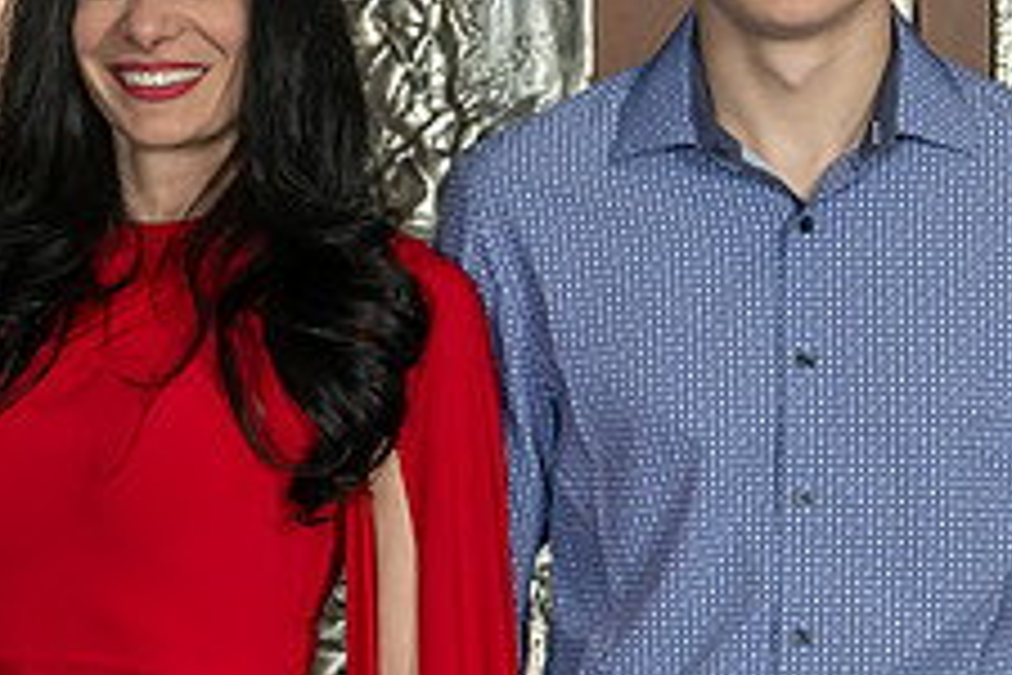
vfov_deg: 7.1
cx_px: -299
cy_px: 368
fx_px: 5453
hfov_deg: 10.4
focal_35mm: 194
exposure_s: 1/200
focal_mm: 44
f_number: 9
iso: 400
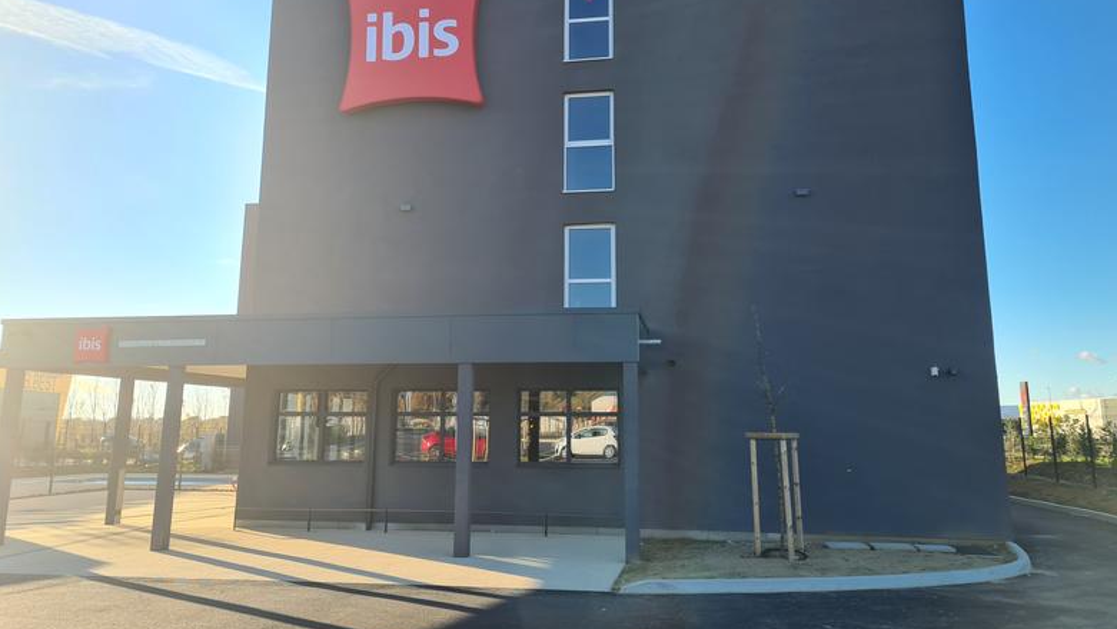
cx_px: 559
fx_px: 859
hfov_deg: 66.0
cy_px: 250
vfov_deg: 40.0
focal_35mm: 29
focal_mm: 5.4
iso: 50
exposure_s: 1/842
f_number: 1.8
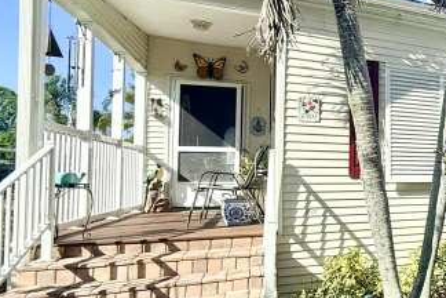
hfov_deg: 39.1
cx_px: 533
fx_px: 446
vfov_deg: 36.8
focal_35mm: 36
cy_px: 163
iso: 50
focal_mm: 2.22
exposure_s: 1/3289
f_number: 2.2
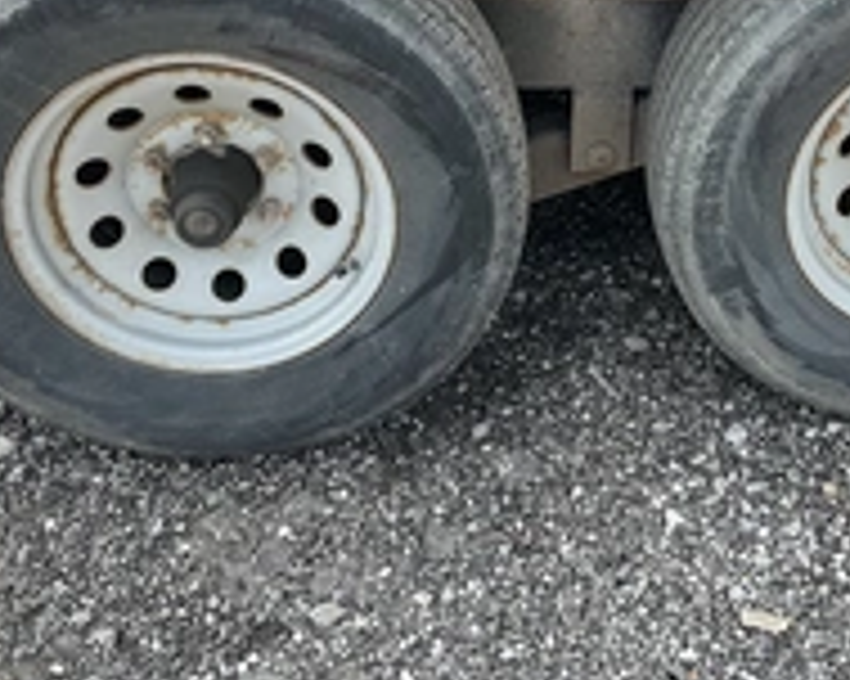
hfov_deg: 31.2
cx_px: 580
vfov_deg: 24.7
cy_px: 77
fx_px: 1509
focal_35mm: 60
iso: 25
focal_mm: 3
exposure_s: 1/666
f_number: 1.8
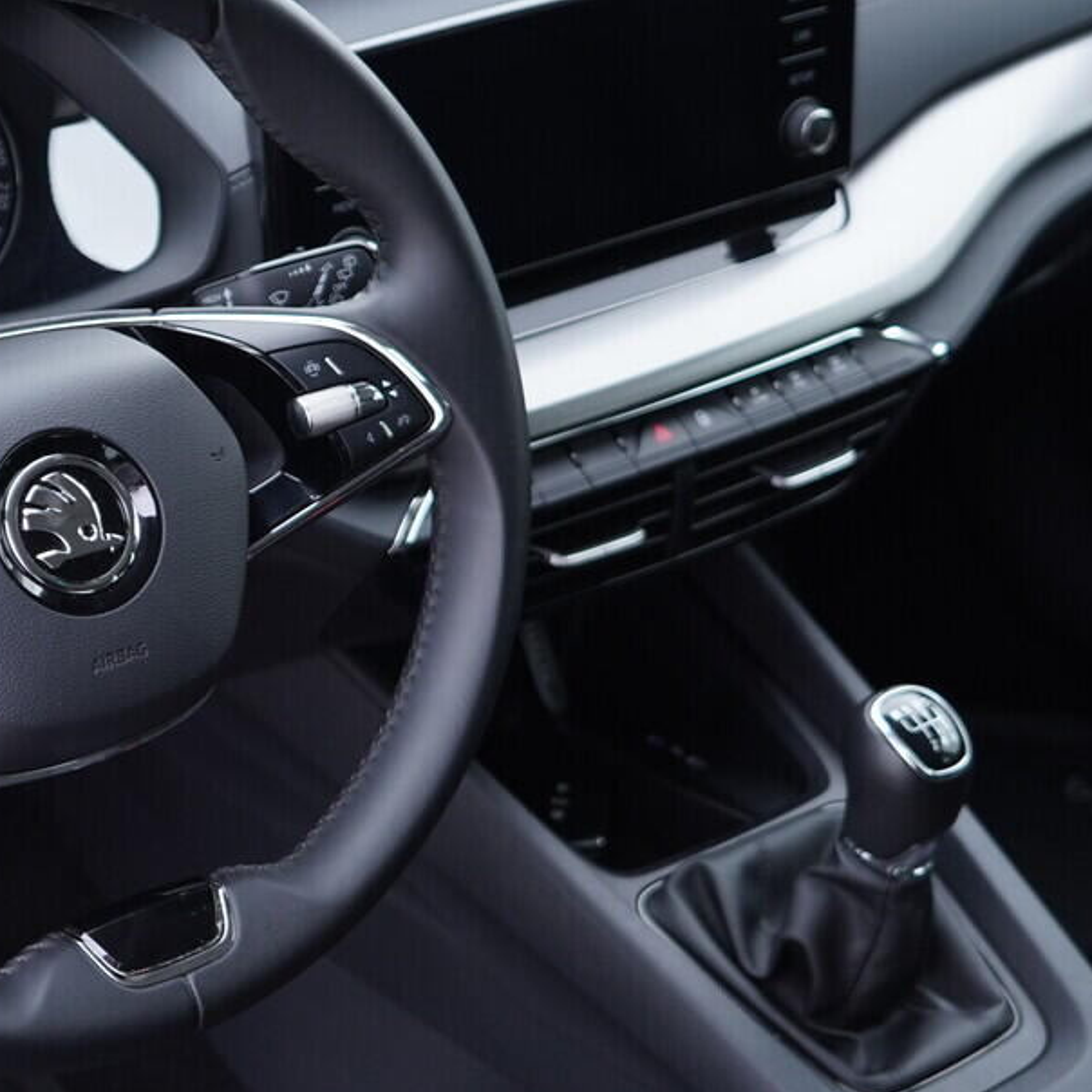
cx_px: 61
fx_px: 2605
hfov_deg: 22.9
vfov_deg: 23.7
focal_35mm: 73
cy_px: 533
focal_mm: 24
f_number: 2.8
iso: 250
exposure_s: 1/40
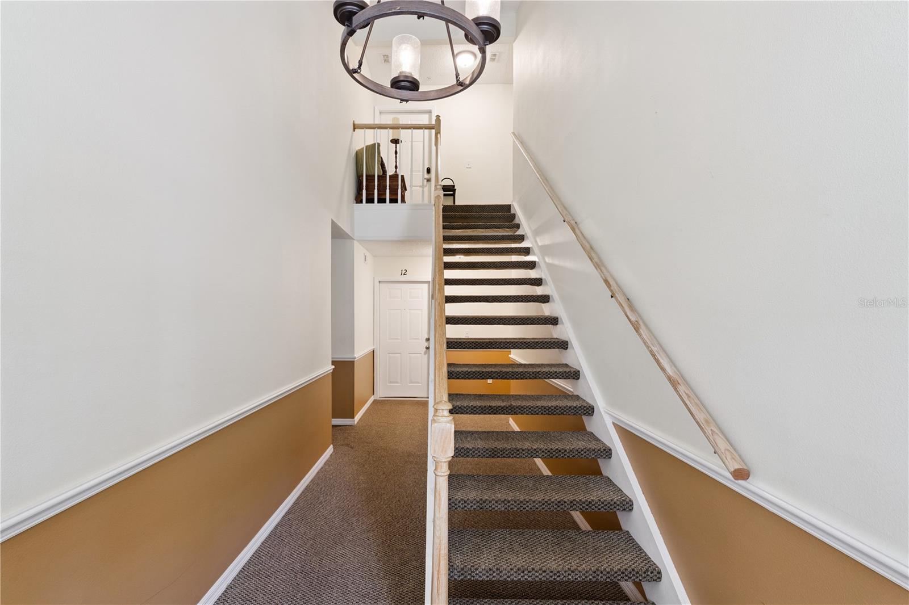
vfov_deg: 72.0
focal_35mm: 16
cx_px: 454
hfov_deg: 95.0
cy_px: 302
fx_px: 417
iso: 640
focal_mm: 16.5
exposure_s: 1/6
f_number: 10
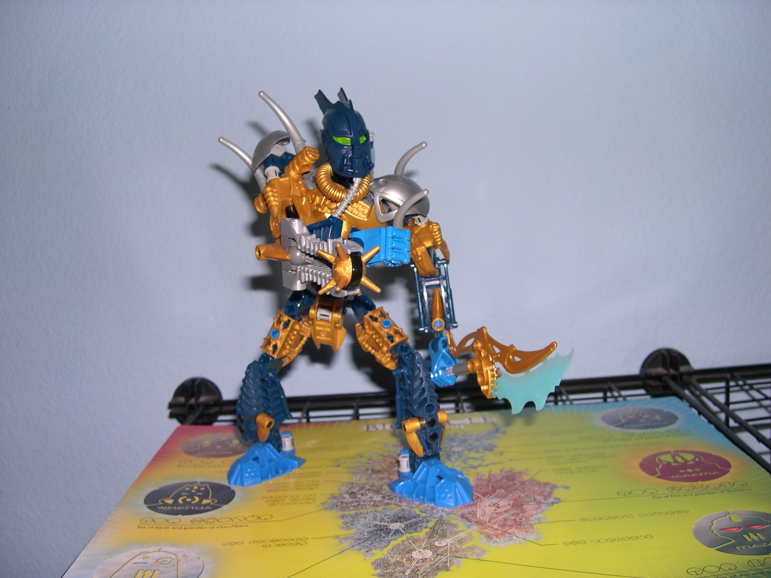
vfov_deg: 37.7
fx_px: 846
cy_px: 289
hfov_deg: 49.0
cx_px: 386
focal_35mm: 38
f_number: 2.8
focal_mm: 8
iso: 100
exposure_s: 1/60
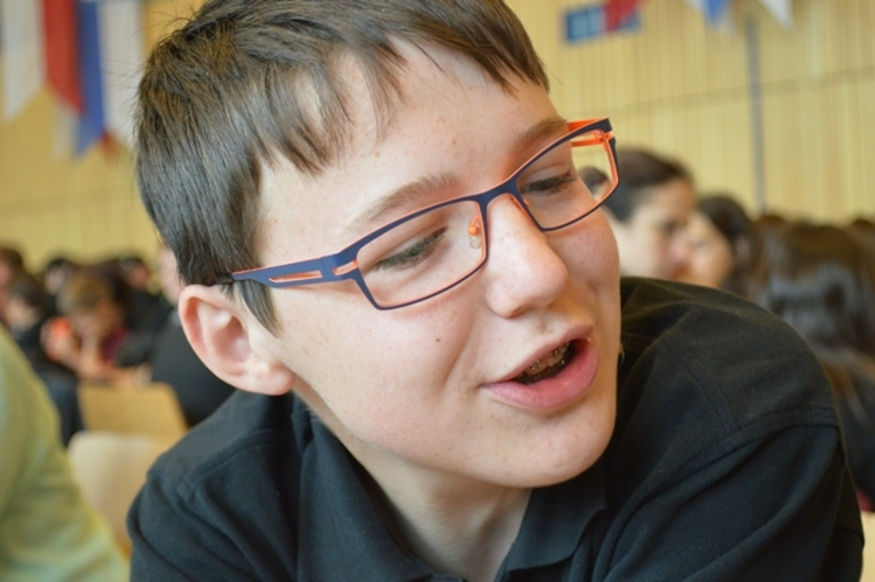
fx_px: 1603
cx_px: 438
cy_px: 291
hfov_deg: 30.5
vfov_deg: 20.6
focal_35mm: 66
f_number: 5.3
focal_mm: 44
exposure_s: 1/60
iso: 1600
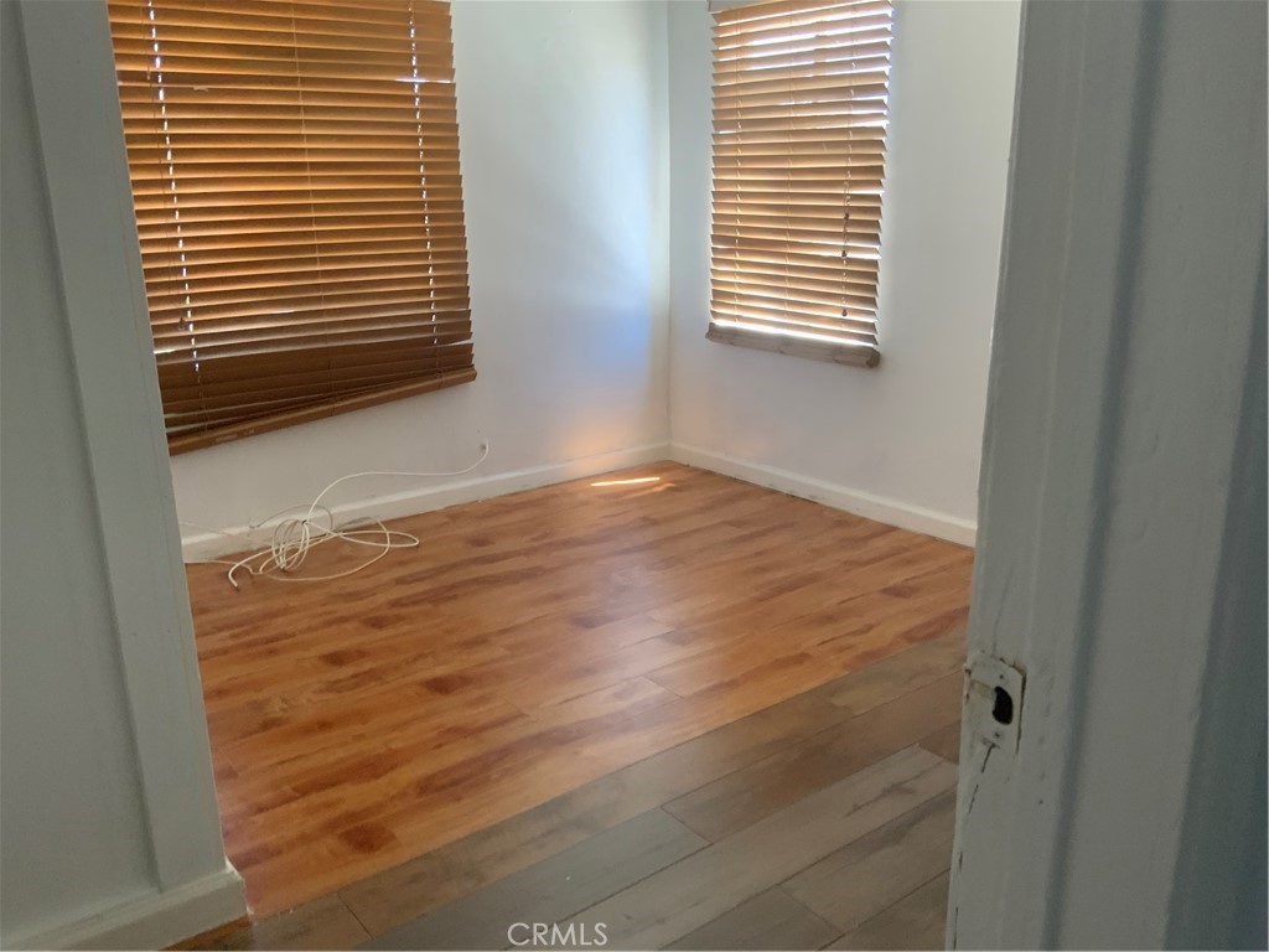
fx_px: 1063
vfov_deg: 48.2
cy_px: 476
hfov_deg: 61.7
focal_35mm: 29
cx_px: 634
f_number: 1.8
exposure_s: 1/60
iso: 100
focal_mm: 3
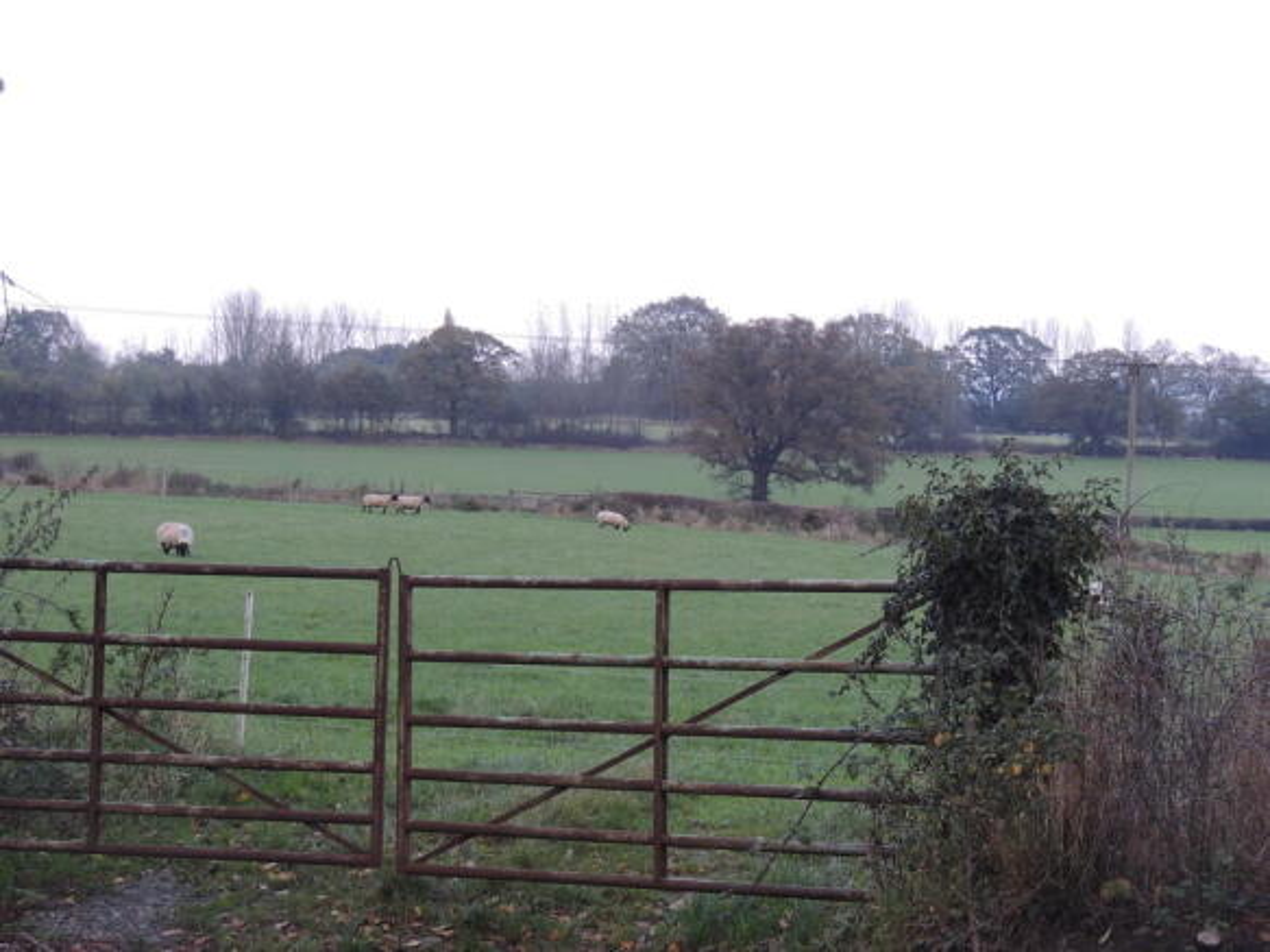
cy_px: 476
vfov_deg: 14.8
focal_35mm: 100
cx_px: 635
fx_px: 3668
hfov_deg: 19.6
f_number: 4.1
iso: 200
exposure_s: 1/100
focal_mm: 17.8
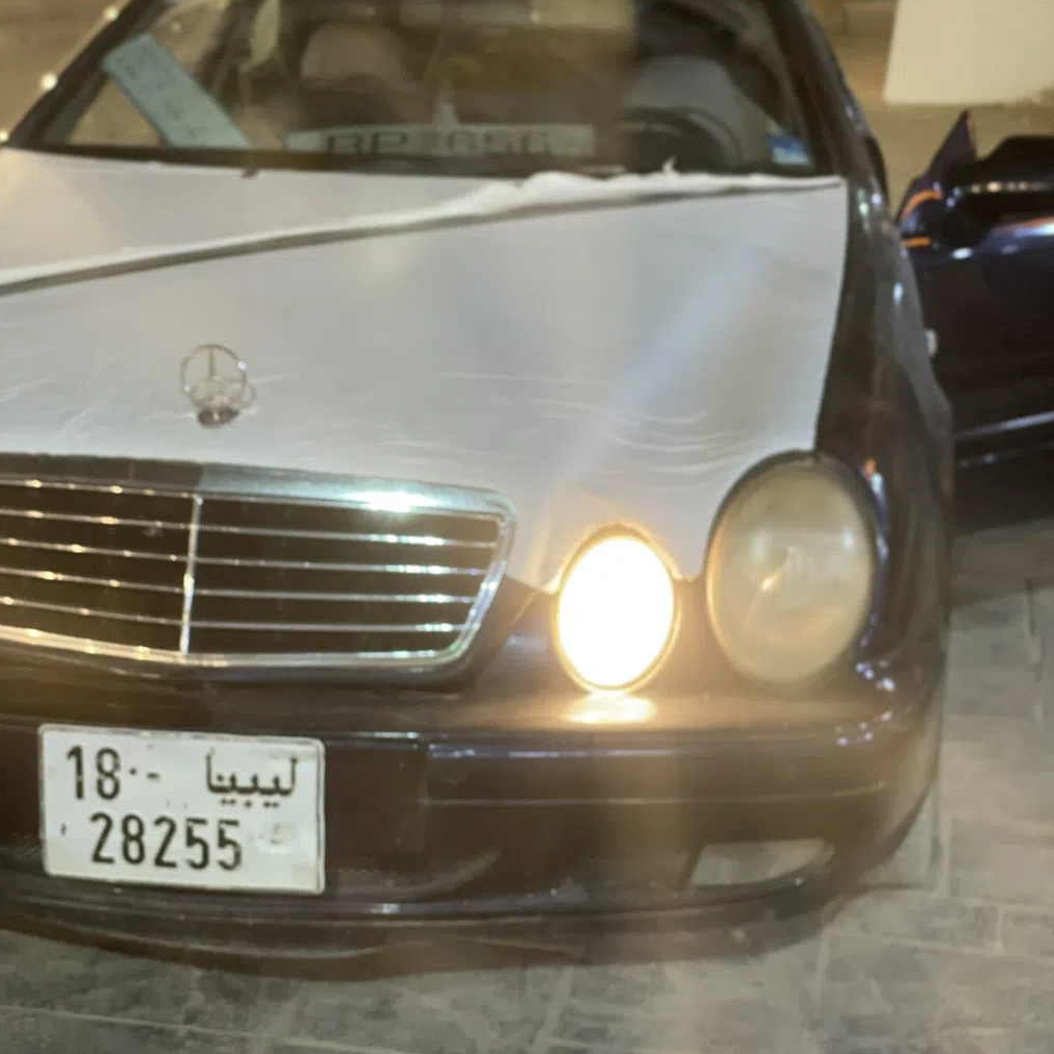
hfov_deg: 27.7
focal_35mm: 62
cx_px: 524
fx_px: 2136
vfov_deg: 27.6
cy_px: 408
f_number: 2
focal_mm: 6
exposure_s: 1/40
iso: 250
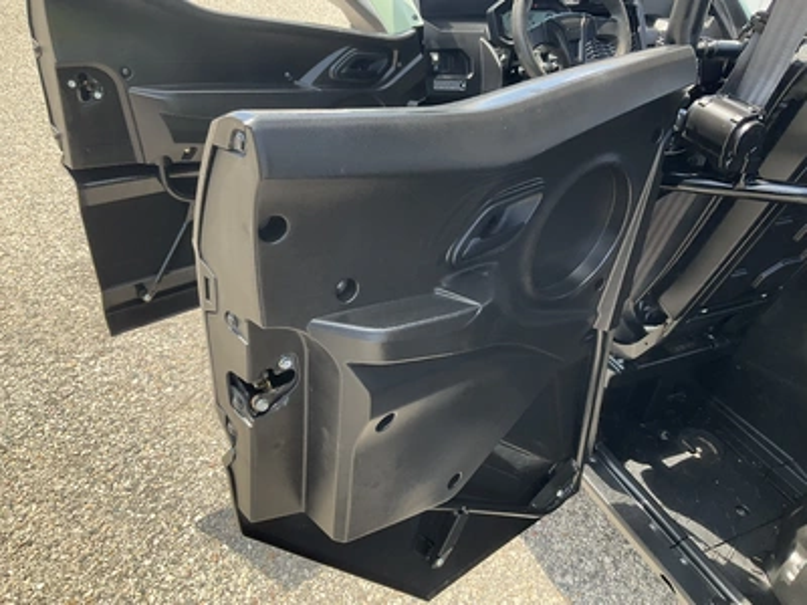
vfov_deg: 48.2
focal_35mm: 29
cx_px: 404
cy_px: 302
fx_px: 676
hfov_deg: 61.7
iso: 20
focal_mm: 3
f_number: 1.8
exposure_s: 1/223
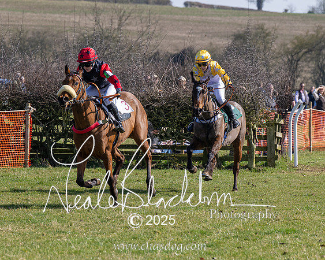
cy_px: 128
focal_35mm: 285
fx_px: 2743
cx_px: 81
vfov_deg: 5.4
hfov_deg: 6.8
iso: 200
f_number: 4
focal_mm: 115
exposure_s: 1/2000
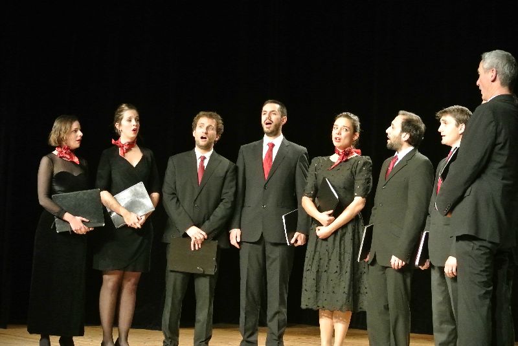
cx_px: 259
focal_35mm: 81
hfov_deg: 25.0
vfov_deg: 16.9
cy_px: 173
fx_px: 1167
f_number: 3.8
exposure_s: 1/60
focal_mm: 30
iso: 3200
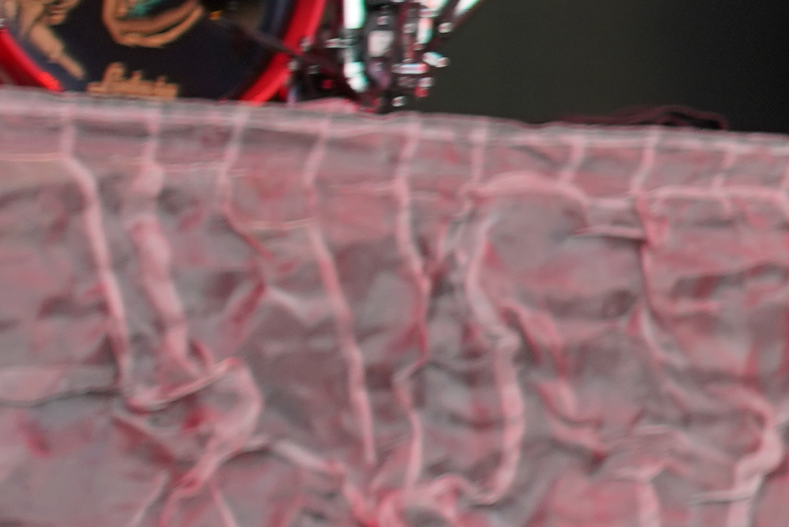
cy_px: 92
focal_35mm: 323
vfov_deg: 4.3
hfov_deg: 6.1
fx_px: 7080
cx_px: 1879
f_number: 4
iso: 250
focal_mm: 59
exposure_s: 1/125
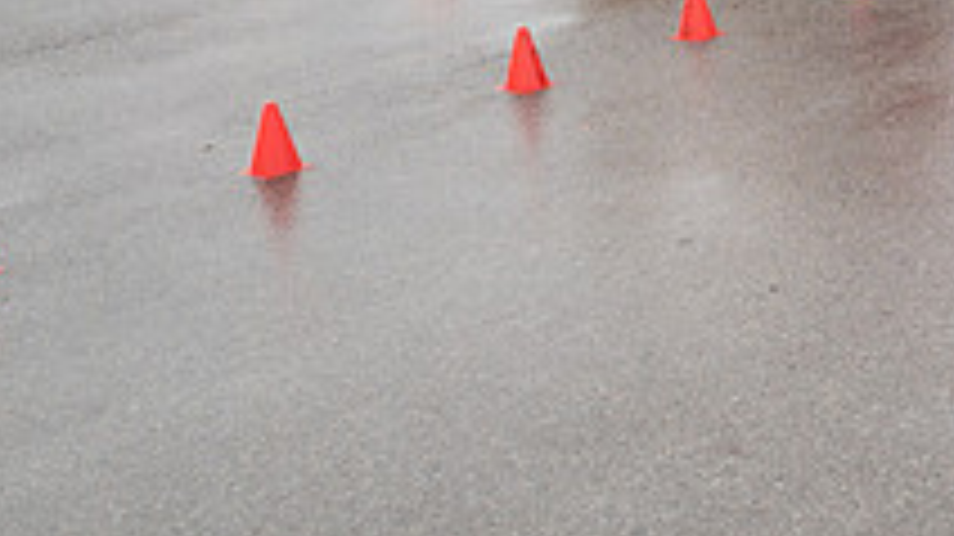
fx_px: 2174
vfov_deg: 13.5
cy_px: -160
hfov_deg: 22.3
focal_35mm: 86
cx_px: 1230
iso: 400
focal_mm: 26
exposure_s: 1/400
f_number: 6.3
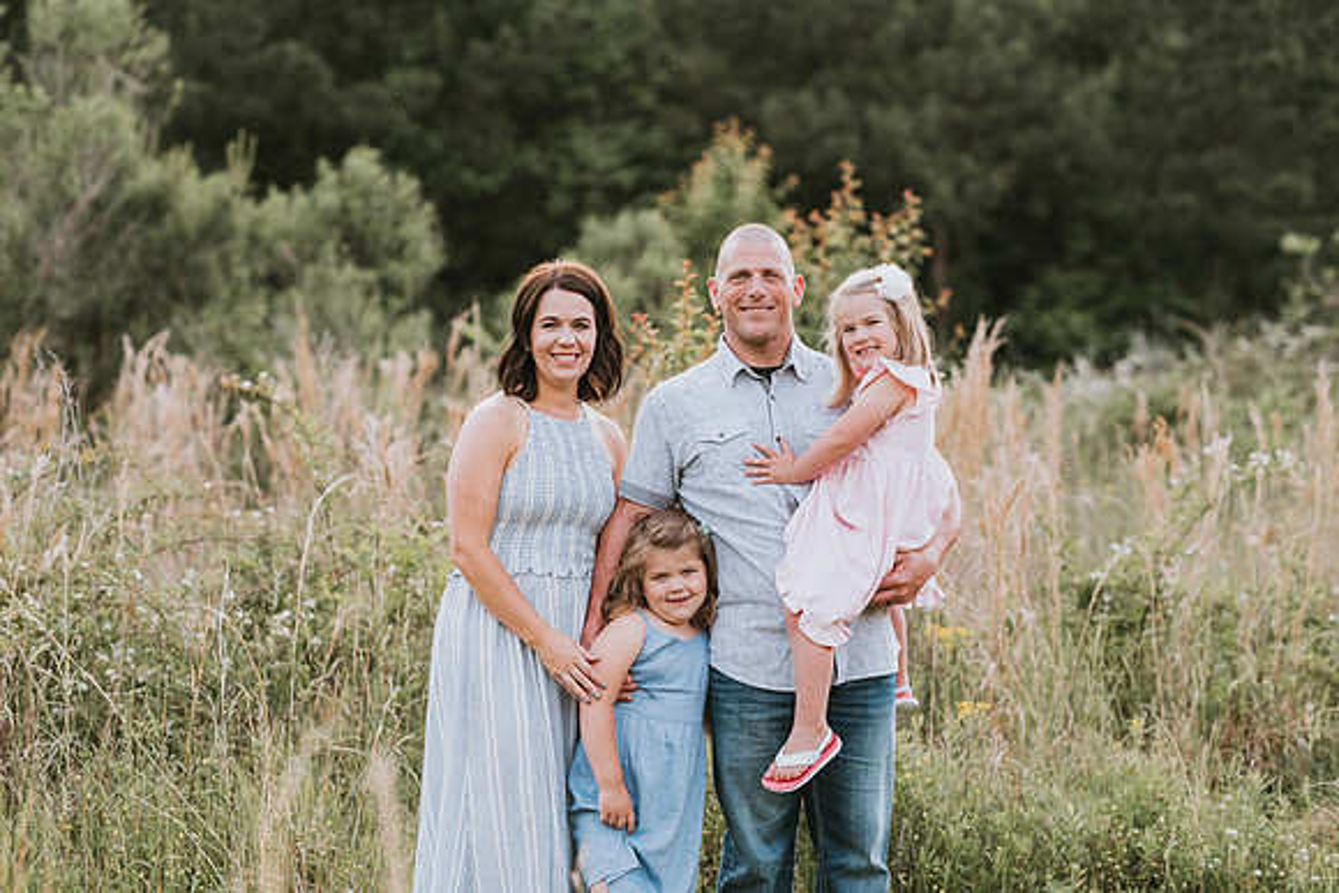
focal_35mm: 85
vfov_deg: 16.1
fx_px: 3162
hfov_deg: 23.9
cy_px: 446
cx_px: 670
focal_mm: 85
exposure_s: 1/320
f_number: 2.5
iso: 200
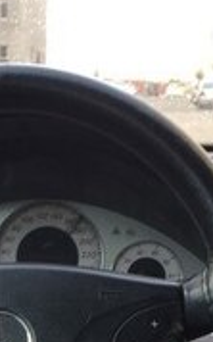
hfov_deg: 11.5
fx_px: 1061
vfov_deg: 17.2
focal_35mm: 114
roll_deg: -1.5
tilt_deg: -16.8
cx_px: 65
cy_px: 445
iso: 40
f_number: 2.2
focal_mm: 4.15
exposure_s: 1/50
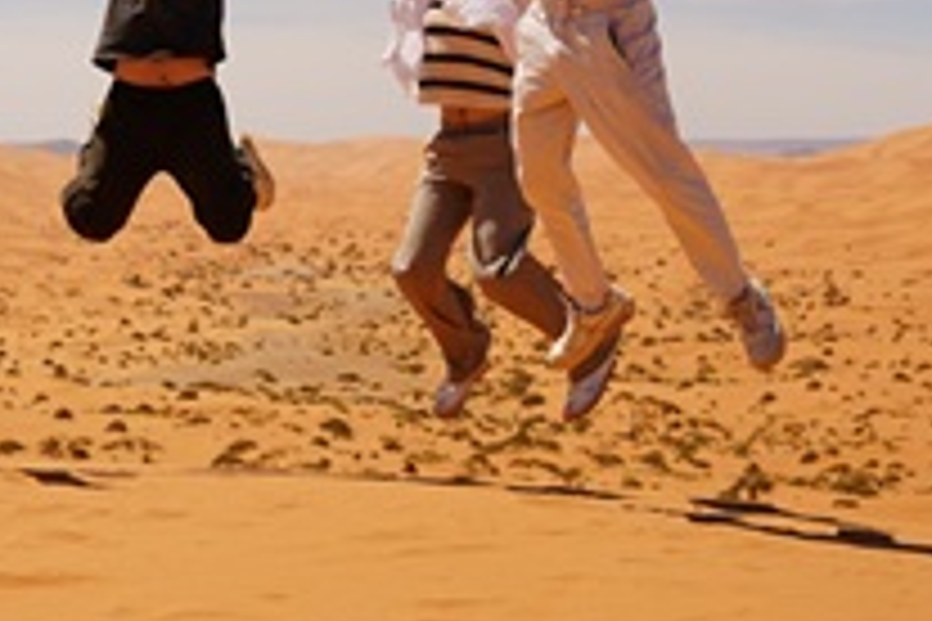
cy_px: 173
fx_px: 2563
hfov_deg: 20.4
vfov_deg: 13.8
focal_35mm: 99
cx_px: 212
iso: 100
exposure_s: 1/1600
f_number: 5
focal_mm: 41
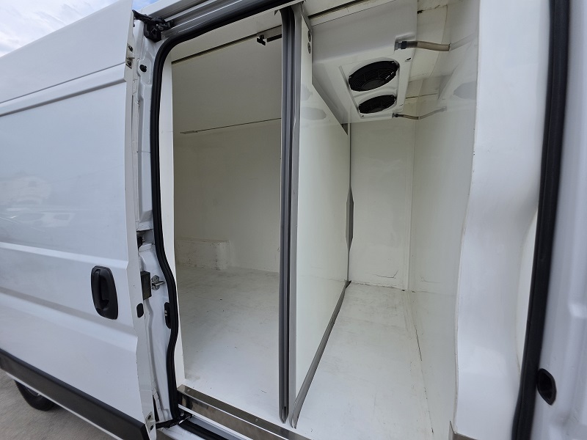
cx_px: 294
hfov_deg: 106.2
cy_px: 220
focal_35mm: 13
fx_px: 220
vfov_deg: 89.9
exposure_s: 1/2000
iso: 50
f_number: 1.9
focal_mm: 2.2
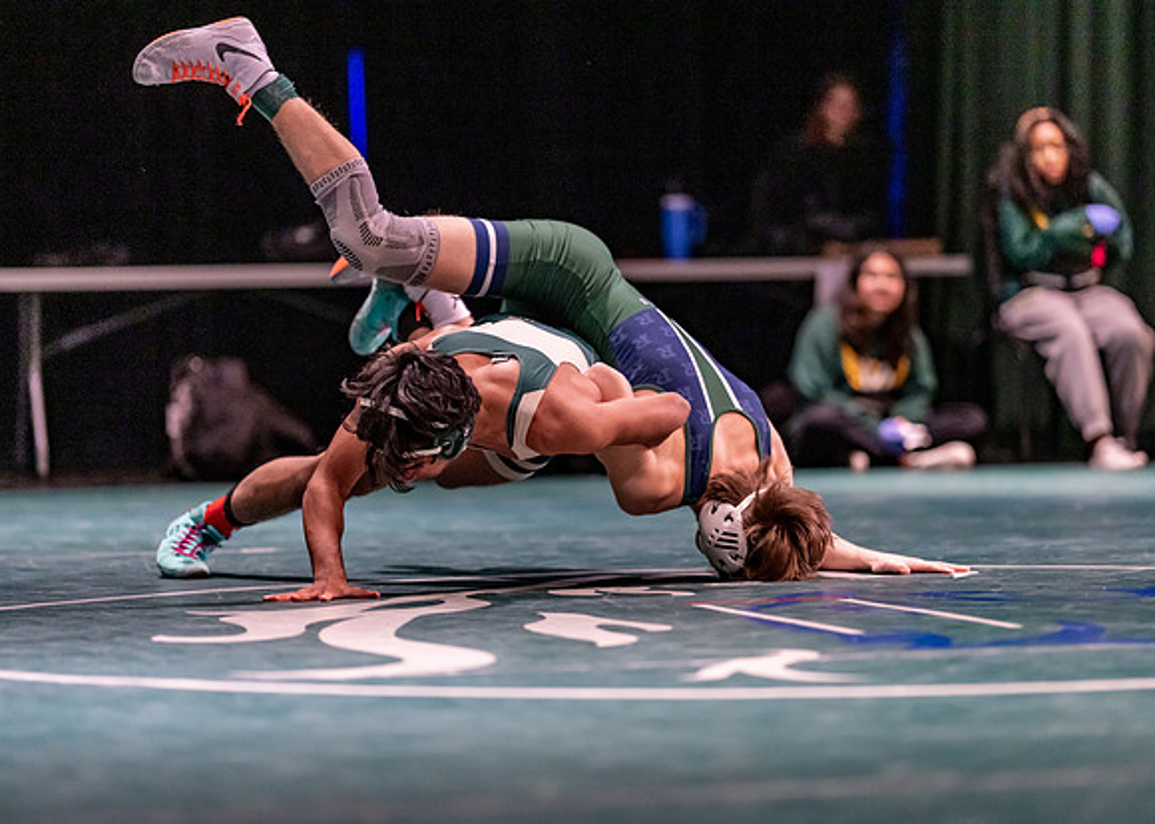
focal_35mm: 141
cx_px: 578
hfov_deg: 14.2
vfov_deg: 10.2
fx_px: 4639
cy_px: 412
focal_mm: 135
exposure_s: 1/800
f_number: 1.8
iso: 2000
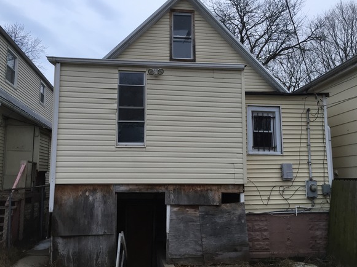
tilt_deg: +6.4
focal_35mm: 32
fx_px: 330
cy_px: 133
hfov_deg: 56.8
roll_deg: +0.9
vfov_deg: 44.2
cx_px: 177
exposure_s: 1/40
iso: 40
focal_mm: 4.15
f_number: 2.2
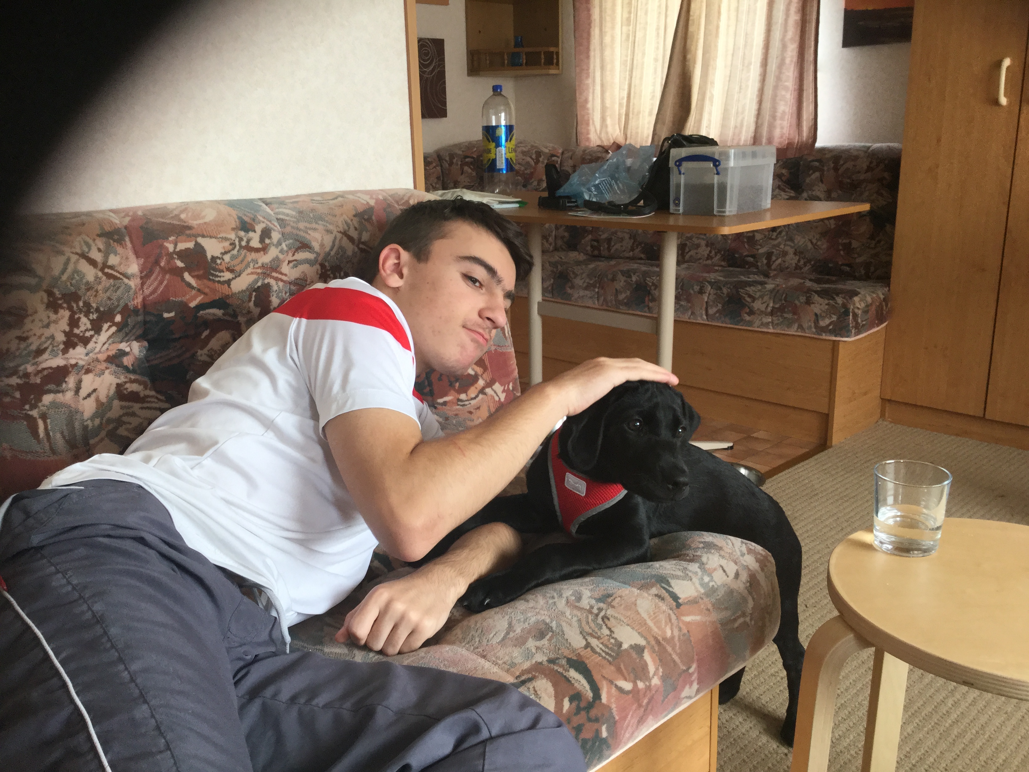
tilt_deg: -14.3
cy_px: 386
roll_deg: +0.5
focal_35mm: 31
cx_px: 514
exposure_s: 1/33
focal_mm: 3.3
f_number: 2.4
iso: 25
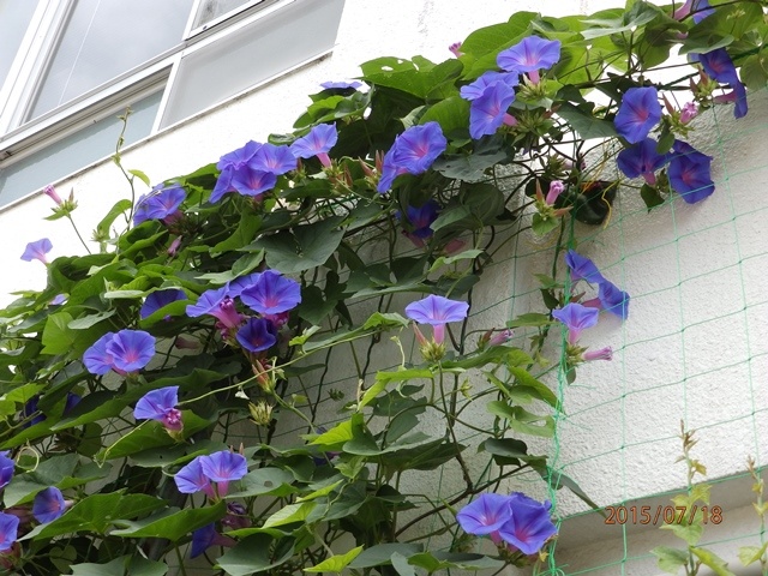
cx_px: 384
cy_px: 288
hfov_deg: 28.6
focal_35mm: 68
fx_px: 1509
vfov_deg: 21.6
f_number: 4.7
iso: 80
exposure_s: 1/125
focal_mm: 12.2
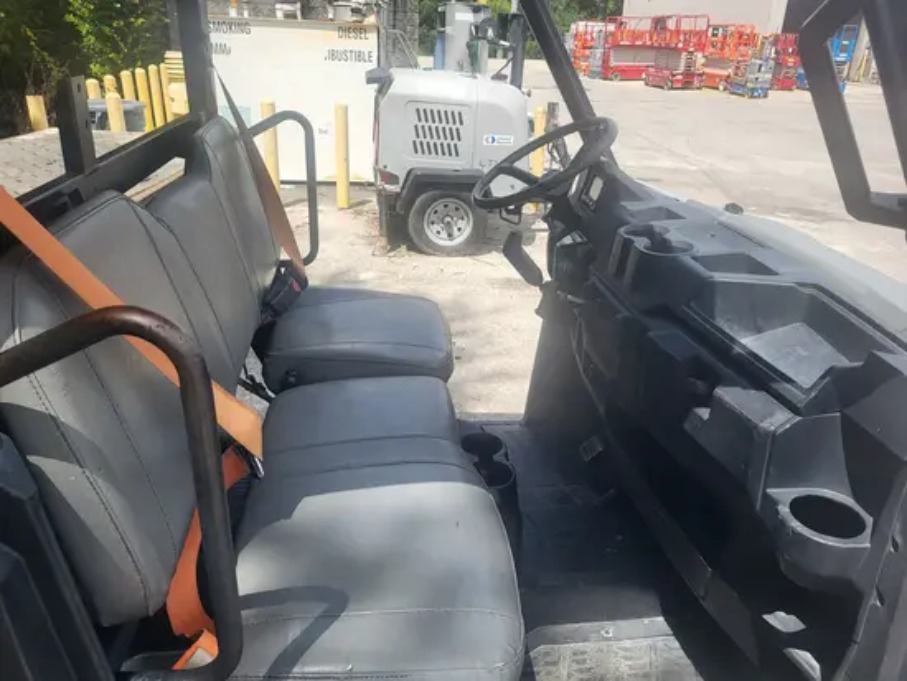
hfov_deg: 67.3
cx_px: 454
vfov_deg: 53.1
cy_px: 340
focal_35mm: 26
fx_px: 682
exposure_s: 1/1441
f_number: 1.8
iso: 40
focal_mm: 5.4
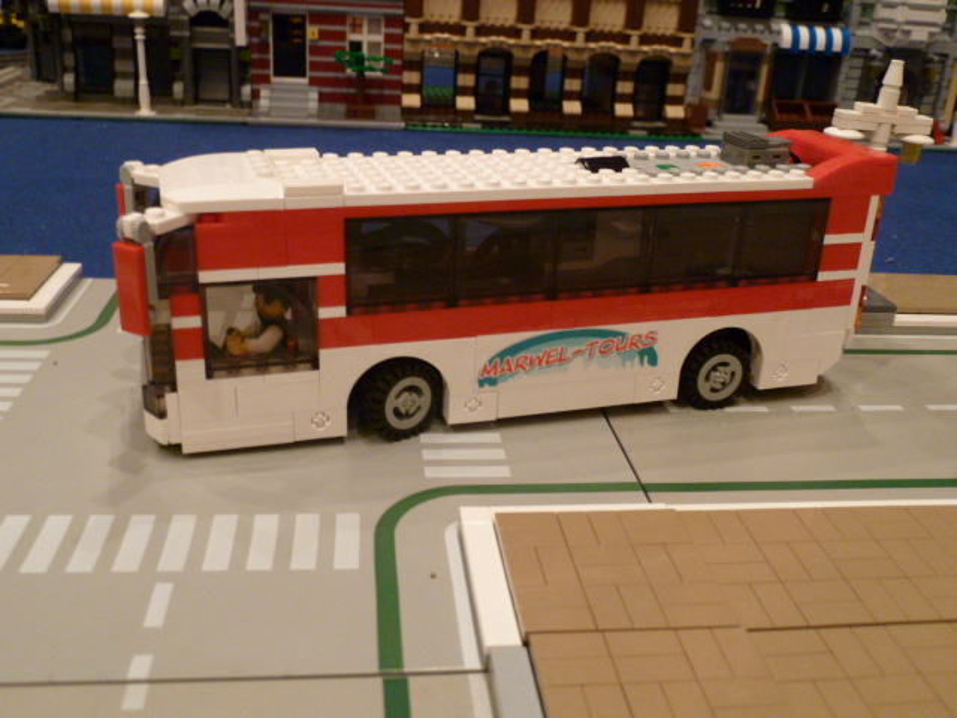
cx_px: 478
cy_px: 359
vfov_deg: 40.7
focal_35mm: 35
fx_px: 968
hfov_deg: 52.6
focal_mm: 5.7
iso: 400
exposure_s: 1/8
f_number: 3.5
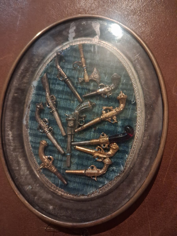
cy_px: 118
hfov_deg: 51.4
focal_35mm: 27
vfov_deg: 65.3
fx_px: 184
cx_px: 88
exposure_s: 1/25
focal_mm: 4
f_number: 1.8
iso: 1000
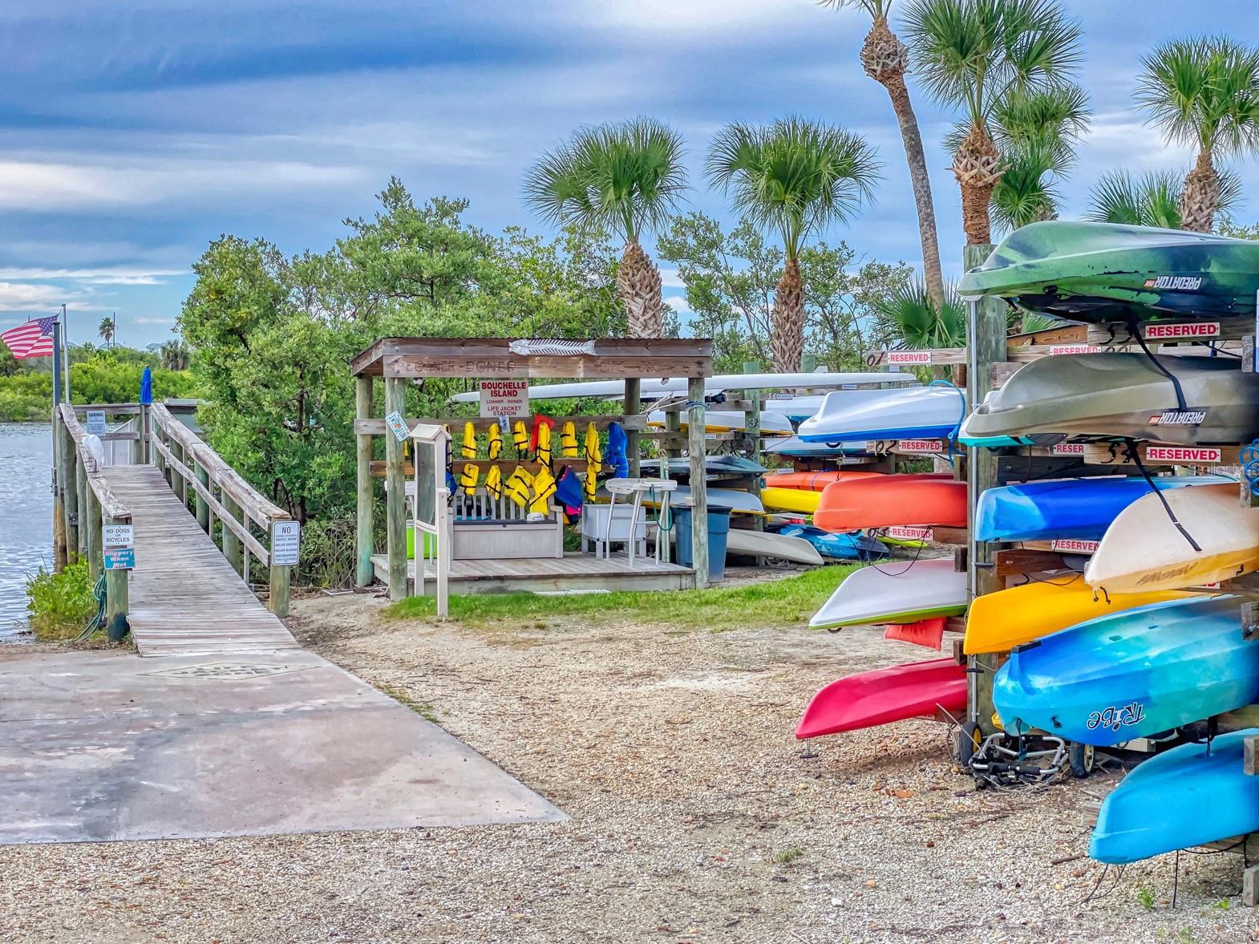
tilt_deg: -2.5
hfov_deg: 36.2
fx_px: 1927
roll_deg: +0.2
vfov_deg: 27.5
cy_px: 468
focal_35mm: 53
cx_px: 622
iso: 40
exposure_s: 1/122
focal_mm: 6
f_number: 2
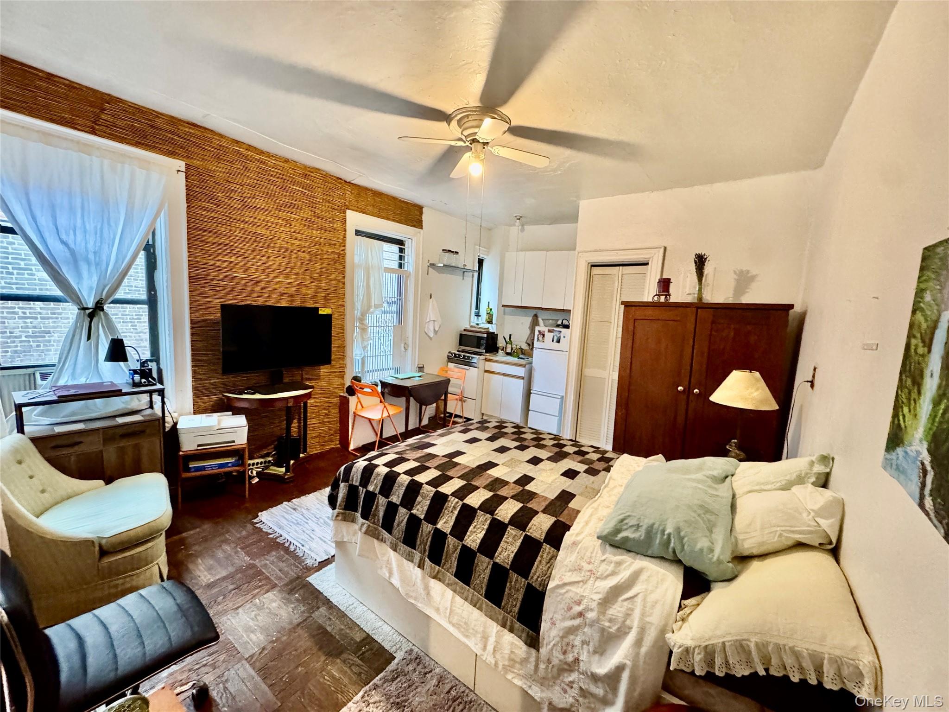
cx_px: 474
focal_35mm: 14
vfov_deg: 85.7
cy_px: 356
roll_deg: -3.5
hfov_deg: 102.1
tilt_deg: -8.0
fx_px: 384
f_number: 2.2
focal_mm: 2.22
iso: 1000
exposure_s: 1/60
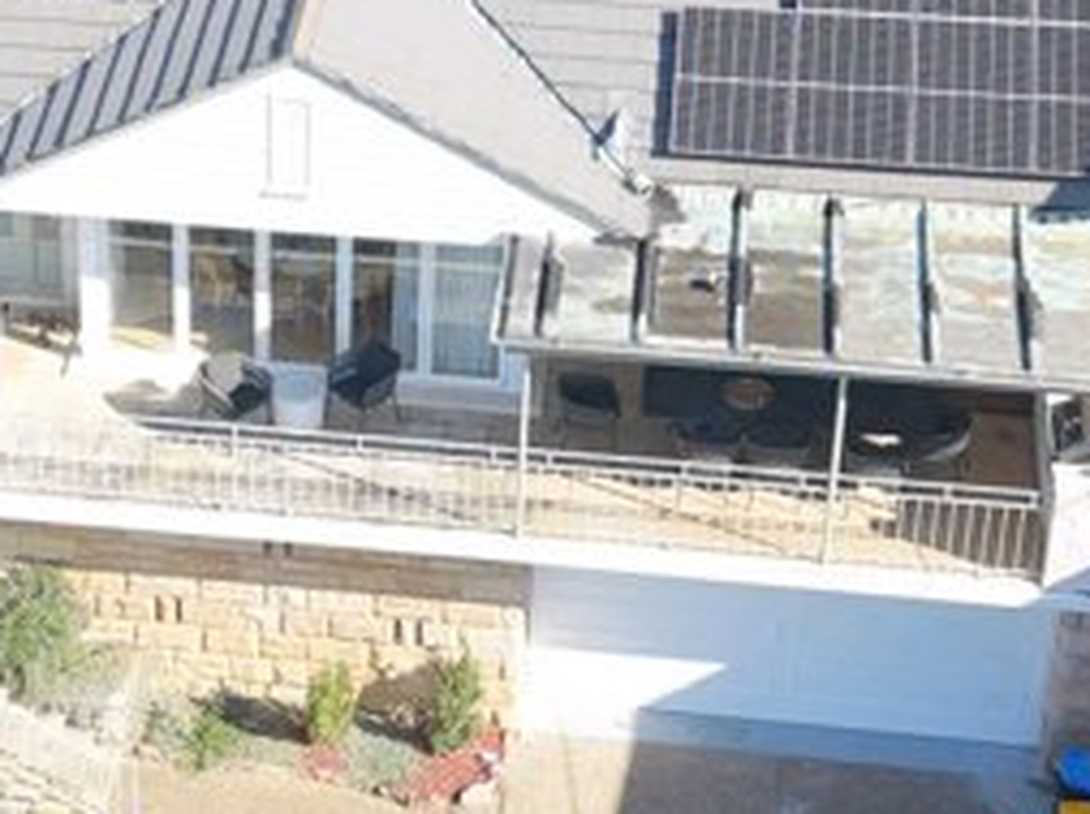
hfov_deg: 17.2
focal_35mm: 114
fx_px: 3585
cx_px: 327
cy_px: 254
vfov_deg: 12.9
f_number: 1.79
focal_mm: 8.67
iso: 240
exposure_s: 1/2000
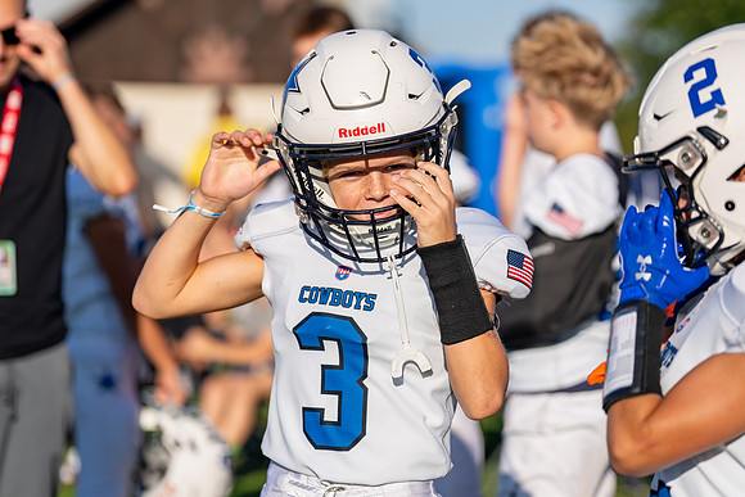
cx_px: 380
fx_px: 2800
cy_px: 224
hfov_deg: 15.2
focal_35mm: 135
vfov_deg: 10.1
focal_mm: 115
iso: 125
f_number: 2.8
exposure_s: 1/4000
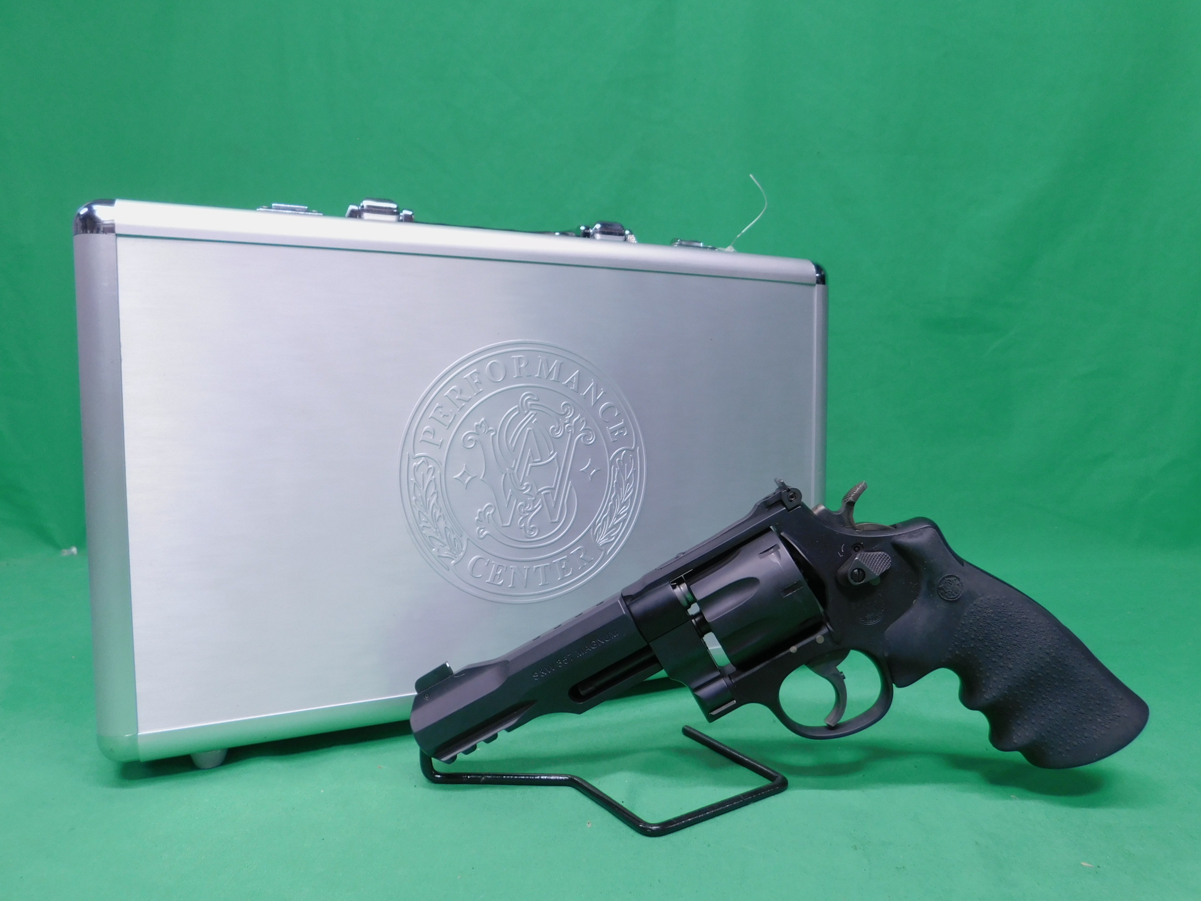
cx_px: 600
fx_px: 798
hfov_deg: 73.9
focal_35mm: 23
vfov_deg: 58.9
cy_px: 450
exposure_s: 1/40
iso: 125
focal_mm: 4
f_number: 3
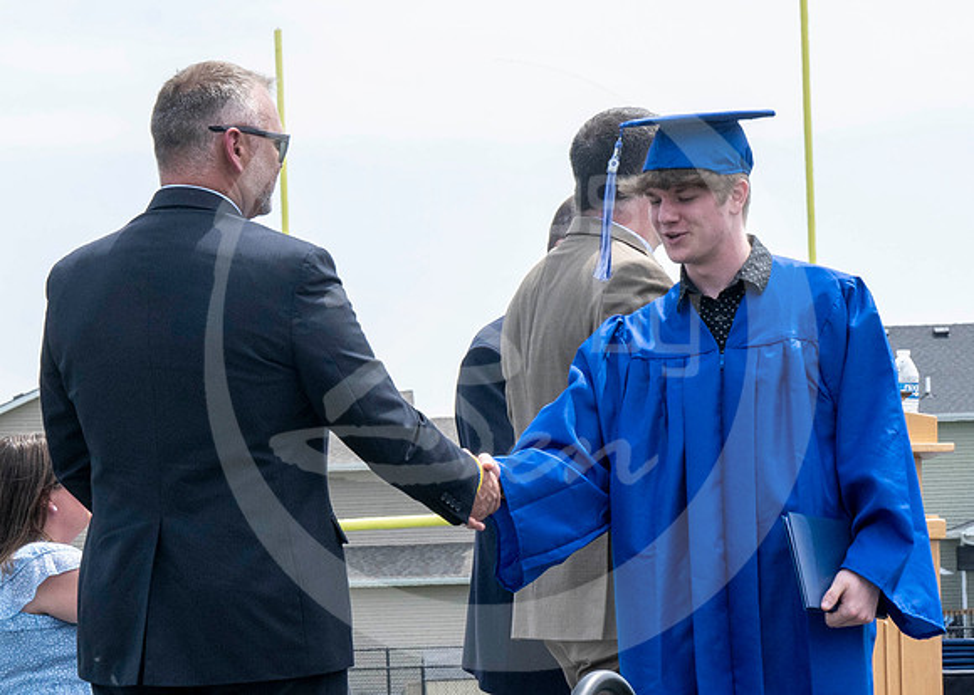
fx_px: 6023
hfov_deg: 9.2
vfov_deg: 6.6
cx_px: 250
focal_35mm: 218
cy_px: 309
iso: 200
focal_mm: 70
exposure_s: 1/250
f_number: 13
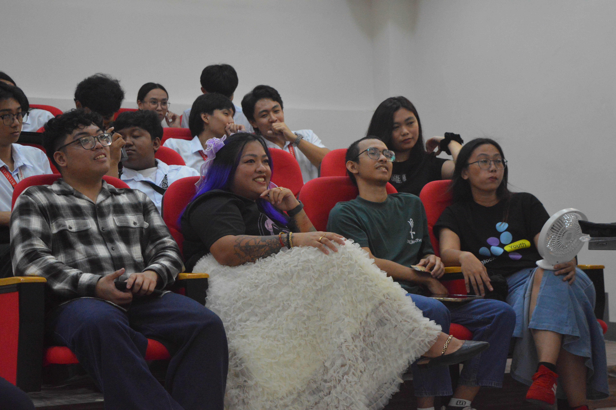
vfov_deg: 18.1
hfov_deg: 27.0
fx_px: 1282
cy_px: 205
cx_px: 308
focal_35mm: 75
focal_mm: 50
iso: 3200
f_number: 5.6
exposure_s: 1/100
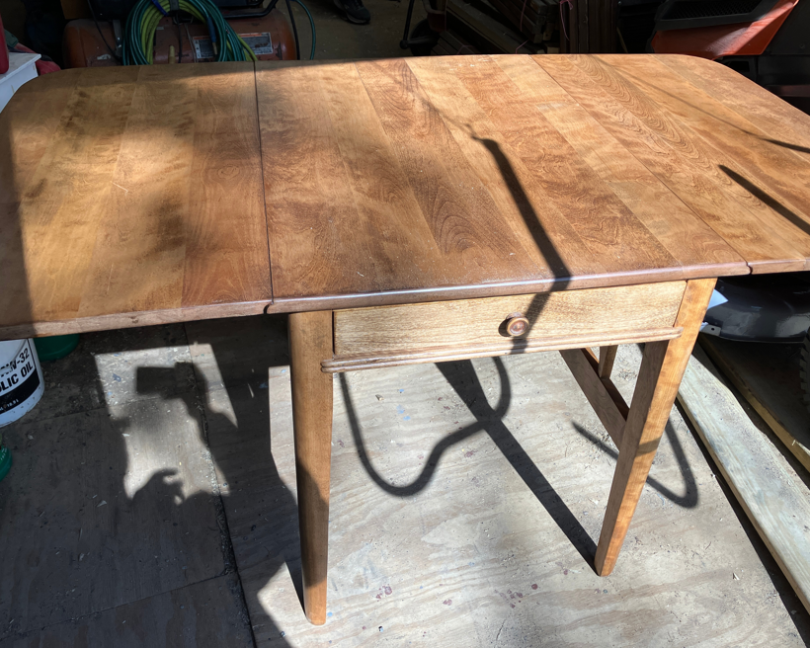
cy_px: 320
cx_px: 416
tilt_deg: -36.2
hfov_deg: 58.8
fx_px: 719
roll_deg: -0.3
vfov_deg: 48.5
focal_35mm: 30
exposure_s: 1/747
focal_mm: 3.99
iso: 32
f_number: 1.8
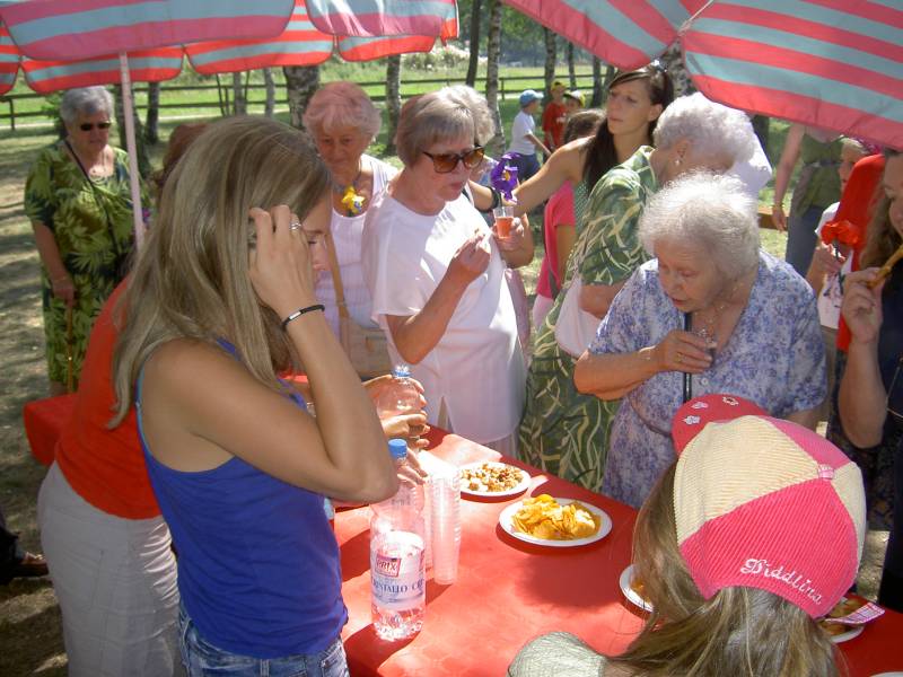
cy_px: 338
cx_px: 452
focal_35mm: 39
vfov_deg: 36.8
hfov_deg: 47.9
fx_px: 1017
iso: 100
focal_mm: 8
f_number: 2.8
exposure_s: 1/250
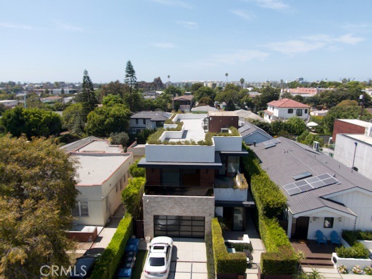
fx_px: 258
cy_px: 140
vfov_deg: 56.8
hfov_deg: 71.6
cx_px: 186
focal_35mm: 24
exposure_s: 1/1292
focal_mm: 4.39
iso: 110
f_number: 2.8
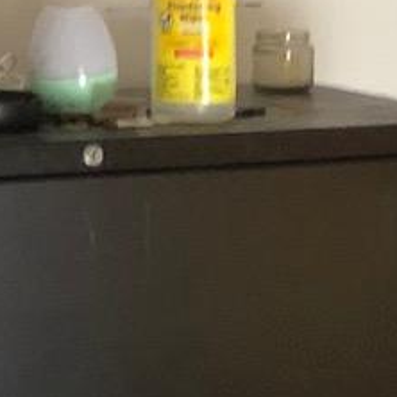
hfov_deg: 7.7
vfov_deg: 7.6
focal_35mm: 228
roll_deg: +0.0
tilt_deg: -14.6
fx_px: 2958
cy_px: 465
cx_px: 333
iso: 100
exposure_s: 1/5
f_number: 1.8
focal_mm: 3.99
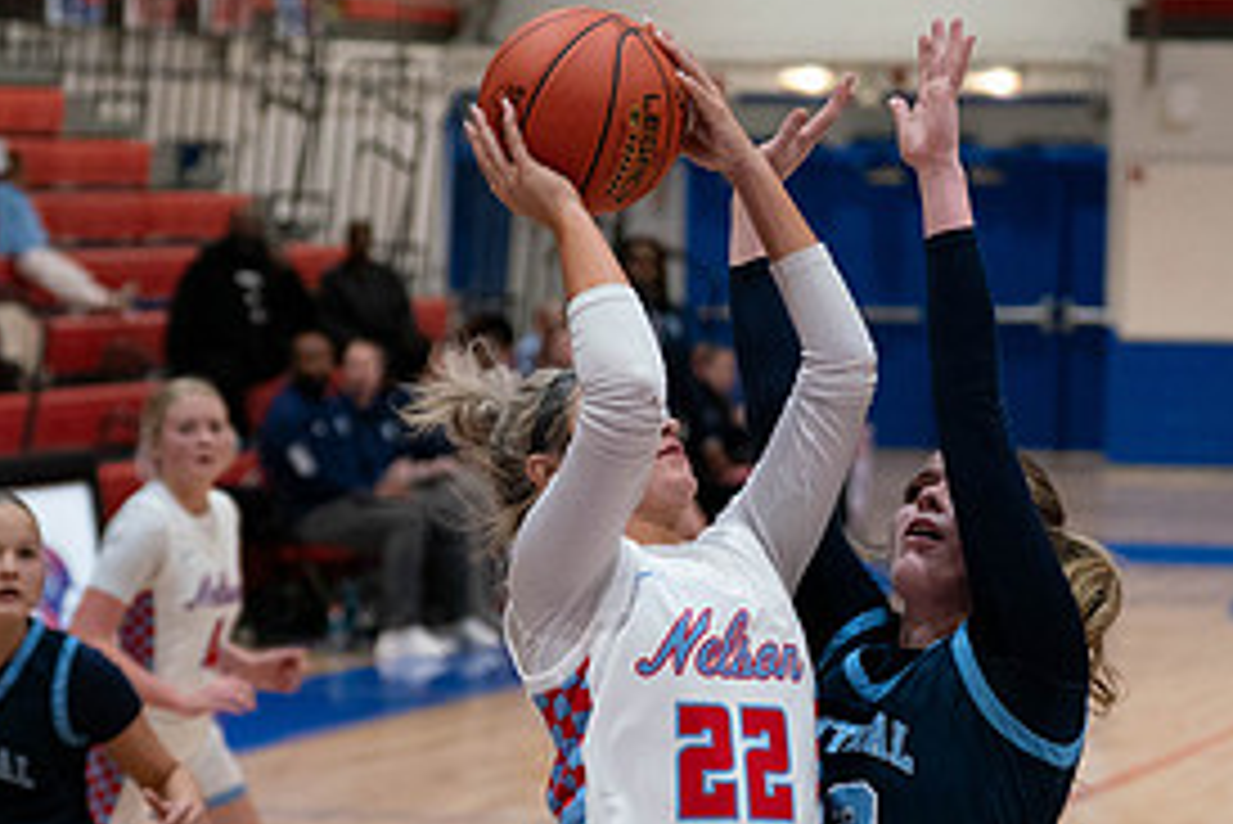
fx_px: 5620
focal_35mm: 164
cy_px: 596
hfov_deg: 12.5
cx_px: 711
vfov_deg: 8.4
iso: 3200
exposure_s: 1/1000
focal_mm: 70
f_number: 2.8
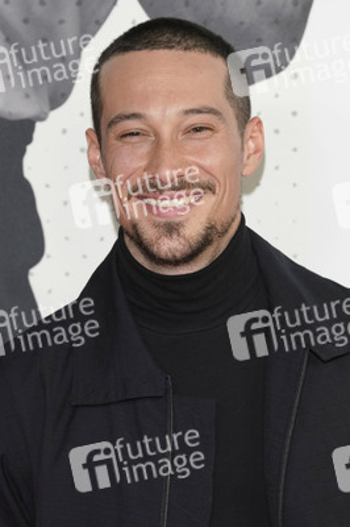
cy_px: 264
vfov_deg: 10.3
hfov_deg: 6.9
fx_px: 2922
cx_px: 175
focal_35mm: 200
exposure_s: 1/250
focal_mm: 200
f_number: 8
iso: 1600
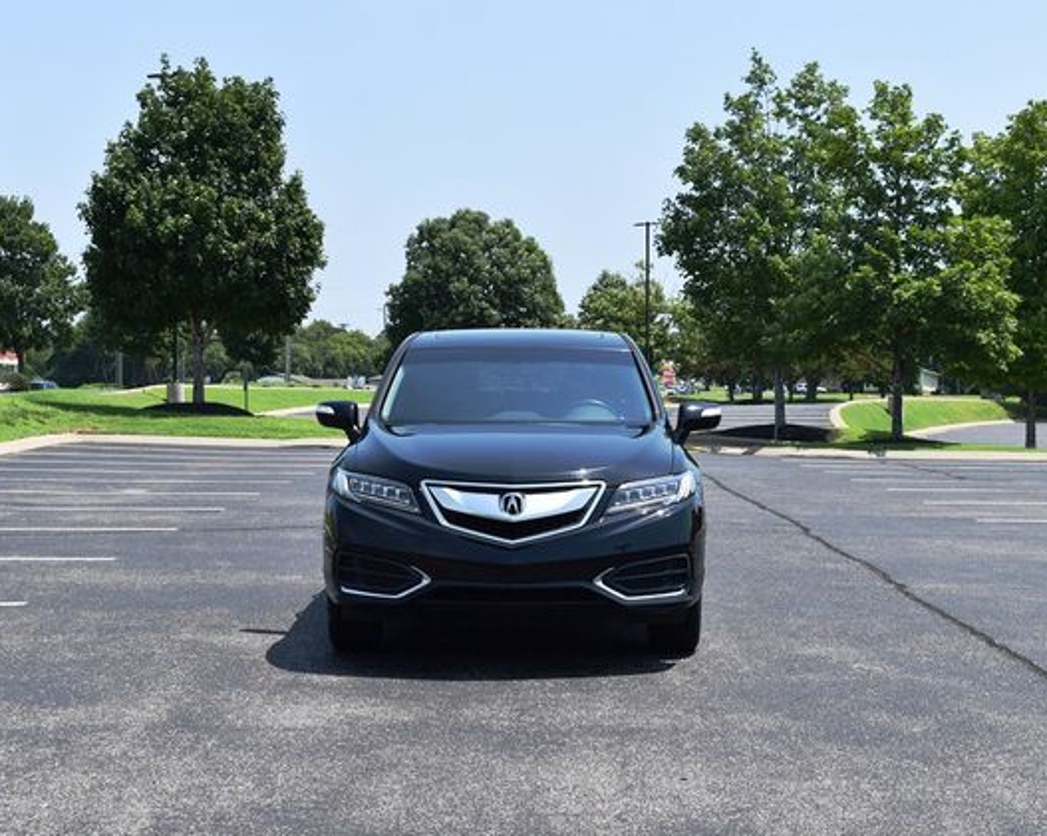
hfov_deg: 29.2
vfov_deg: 23.5
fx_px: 2013
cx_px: 517
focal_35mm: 65
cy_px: 420
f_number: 8
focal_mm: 38
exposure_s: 1/250
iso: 100
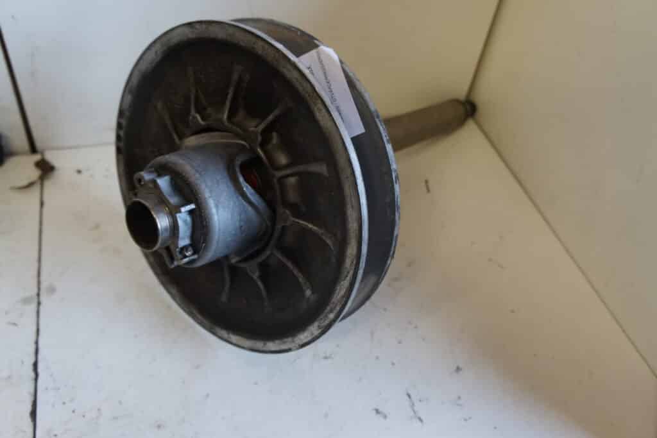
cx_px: 328
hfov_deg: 61.9
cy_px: 219
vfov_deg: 43.6
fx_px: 548
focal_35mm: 30
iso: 640
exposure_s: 1/60
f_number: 4
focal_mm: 20
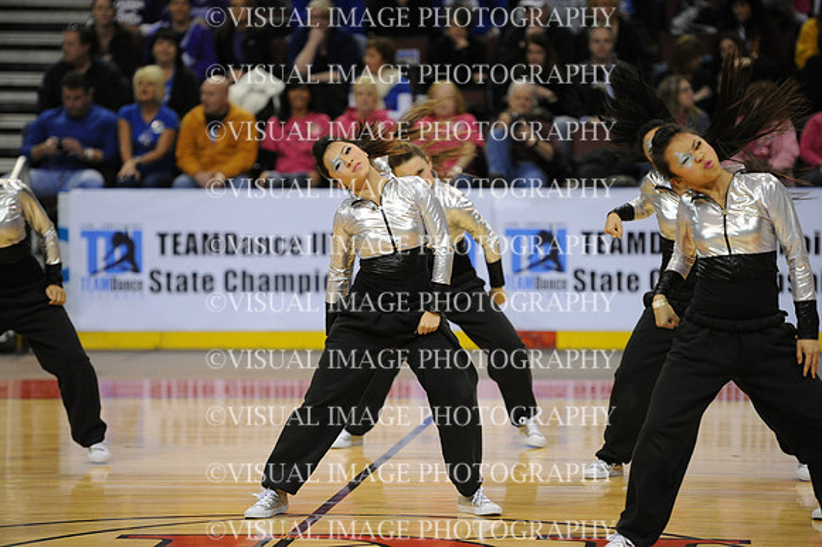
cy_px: 274
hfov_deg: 11.4
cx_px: 411
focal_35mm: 180
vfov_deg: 7.6
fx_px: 4107
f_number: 3.2
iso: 5000
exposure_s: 1/640
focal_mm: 180
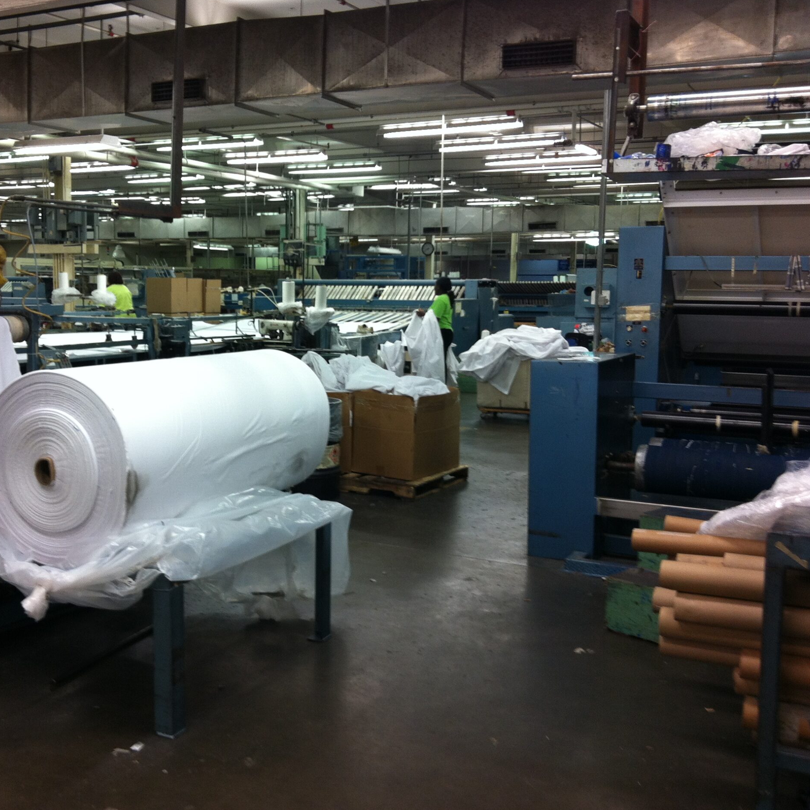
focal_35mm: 42
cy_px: 407
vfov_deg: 40.0
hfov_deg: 39.7
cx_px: 286
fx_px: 1112
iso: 80
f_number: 2.8
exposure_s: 1/17
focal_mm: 3.85
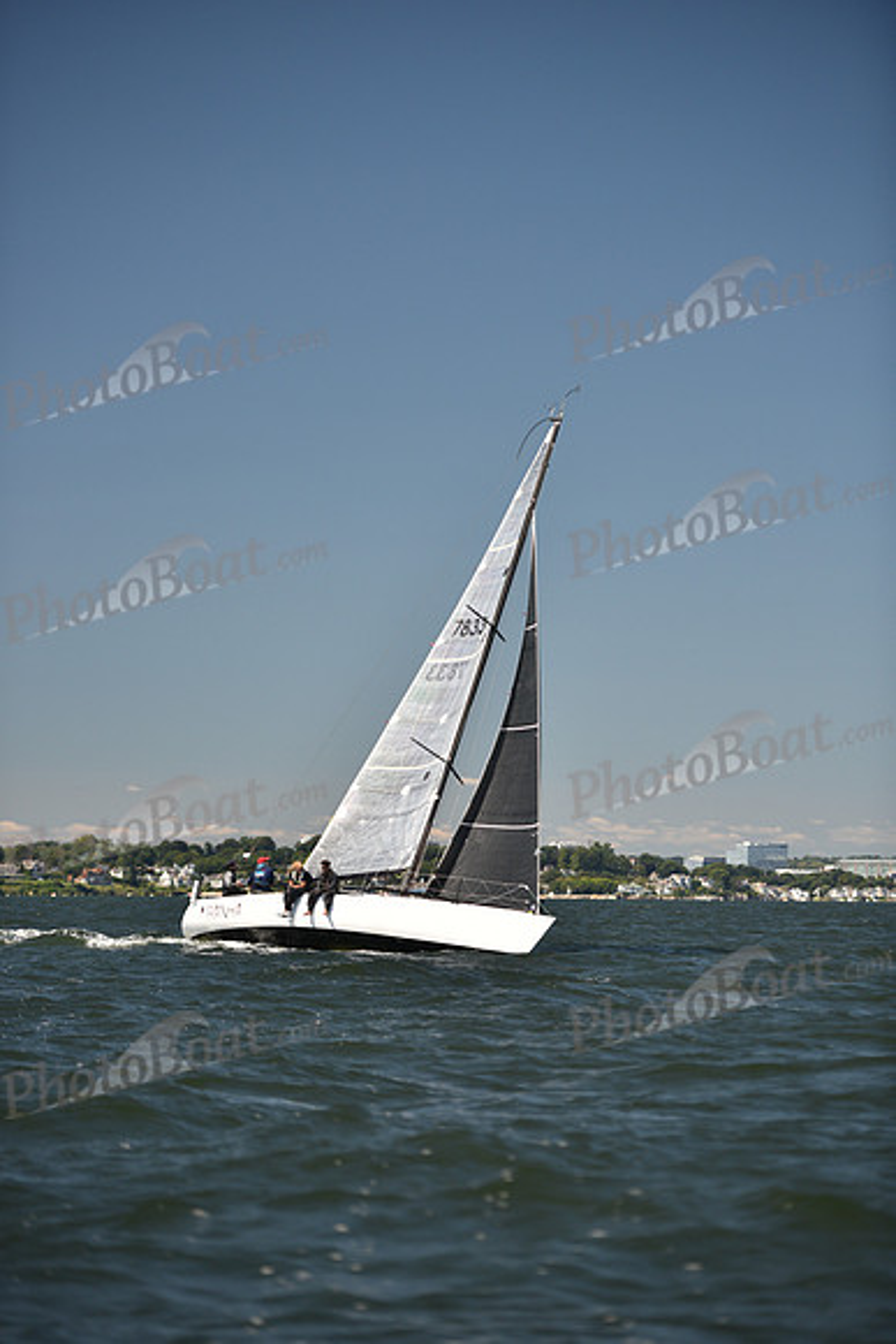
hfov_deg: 11.8
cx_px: 448
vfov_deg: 17.6
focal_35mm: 116
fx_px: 4328
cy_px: 672
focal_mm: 116
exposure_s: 1/1600
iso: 250
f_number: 2.8
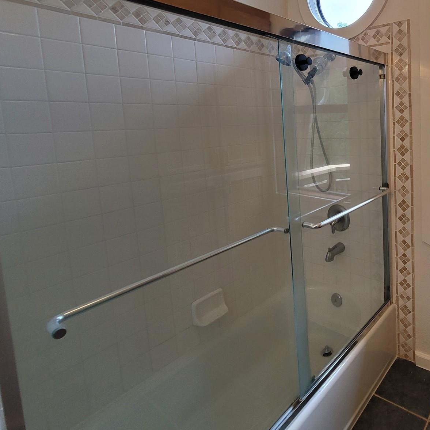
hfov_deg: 65.0
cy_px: 152
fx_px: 281
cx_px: 369
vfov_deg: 73.1
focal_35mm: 20
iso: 100
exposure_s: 1/120
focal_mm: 2.2
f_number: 2.2
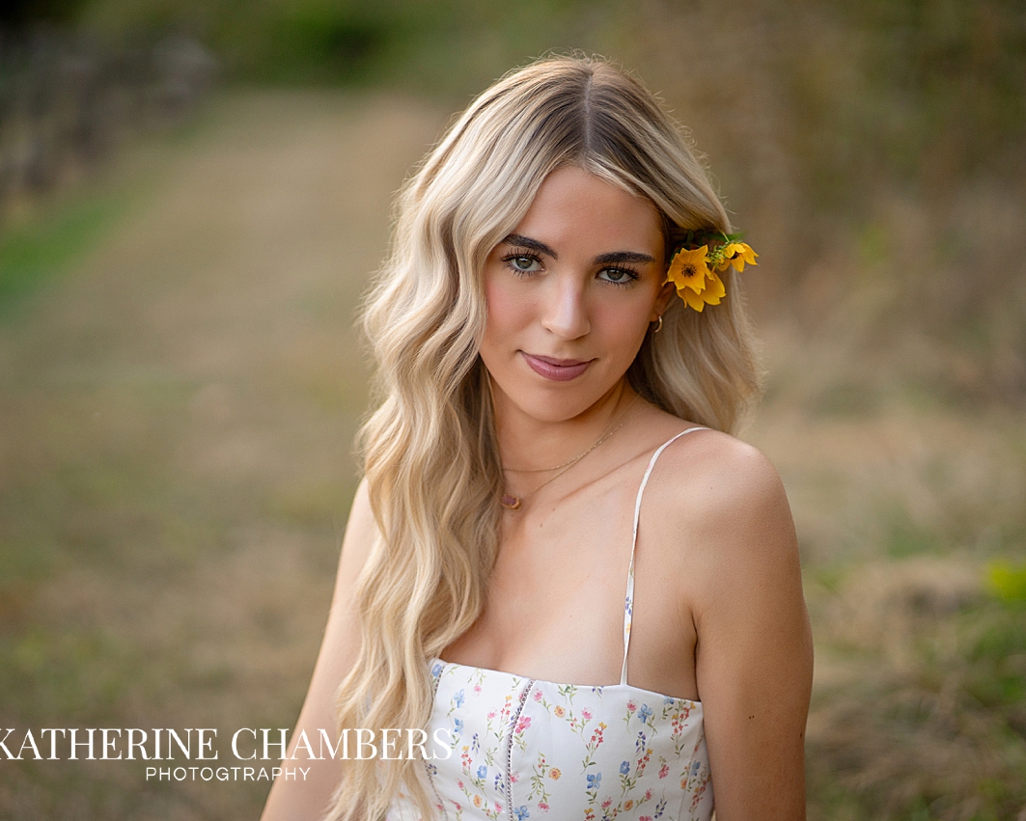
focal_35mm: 96
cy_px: 410
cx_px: 540
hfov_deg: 20.0
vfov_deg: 16.0
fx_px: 2916
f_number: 1.8
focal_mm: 85
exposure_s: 1/2000
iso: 400
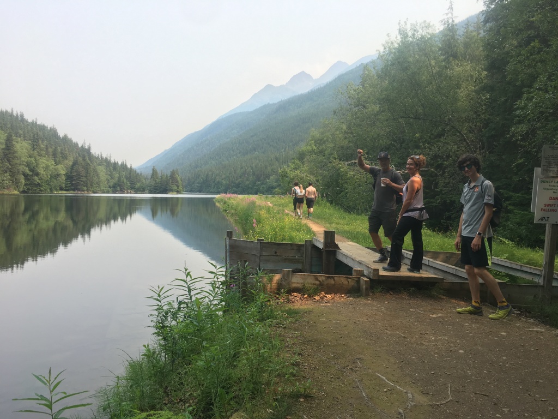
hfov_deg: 61.7
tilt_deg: -2.2
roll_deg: +0.1
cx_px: 279
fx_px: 467
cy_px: 210
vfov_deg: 48.2
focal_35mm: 29
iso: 25
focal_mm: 4.15
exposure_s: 1/398
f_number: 2.2
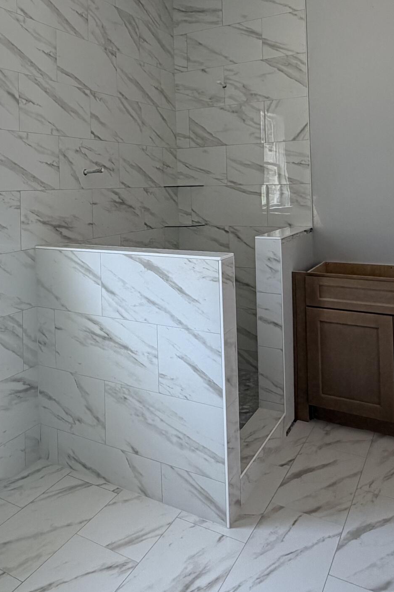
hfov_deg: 41.7
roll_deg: +2.1
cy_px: 176
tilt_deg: +1.8
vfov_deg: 58.3
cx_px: 130
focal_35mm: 31
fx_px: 509
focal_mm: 2.22
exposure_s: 1/121
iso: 125
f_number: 2.2
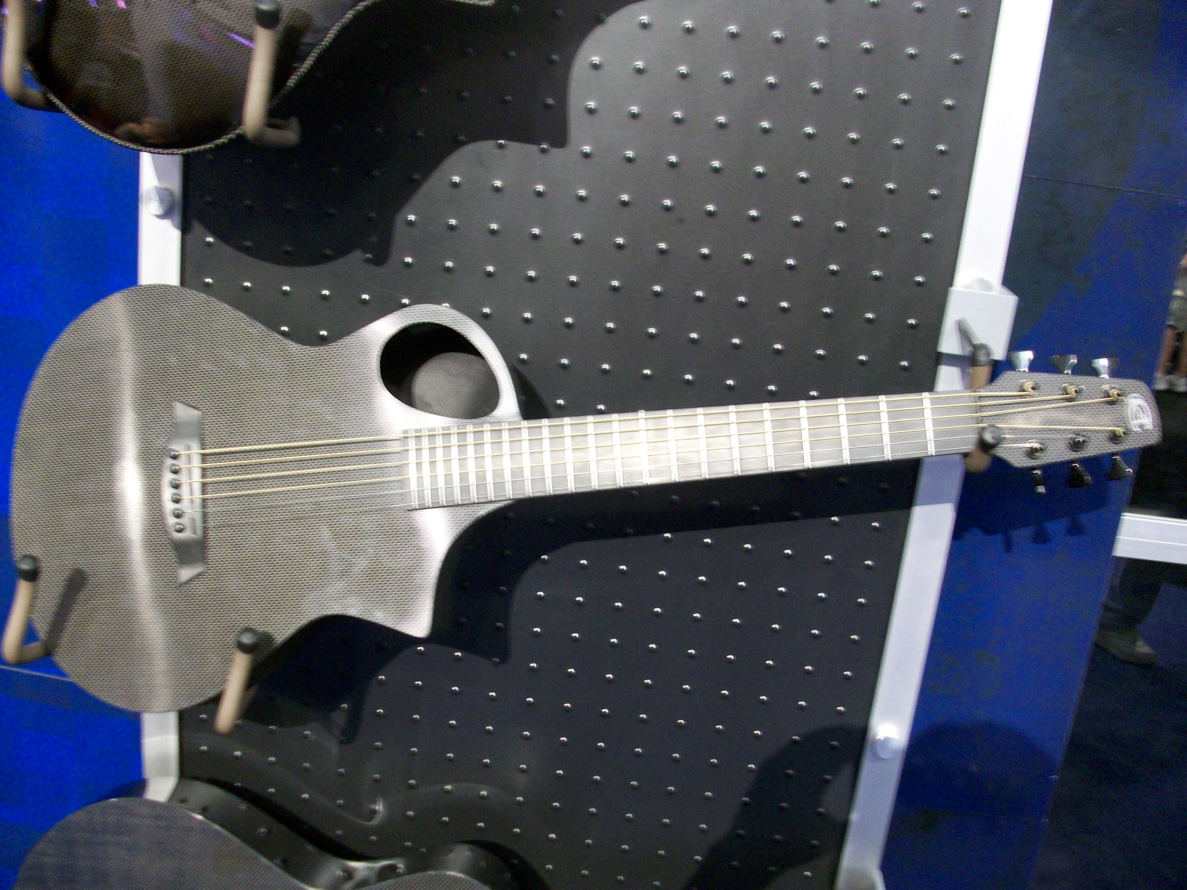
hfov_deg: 54.0
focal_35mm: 34
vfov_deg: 41.8
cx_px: 594
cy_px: 445
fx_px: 1166
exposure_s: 1/11.7
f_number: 2.8
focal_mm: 5.7
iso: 160
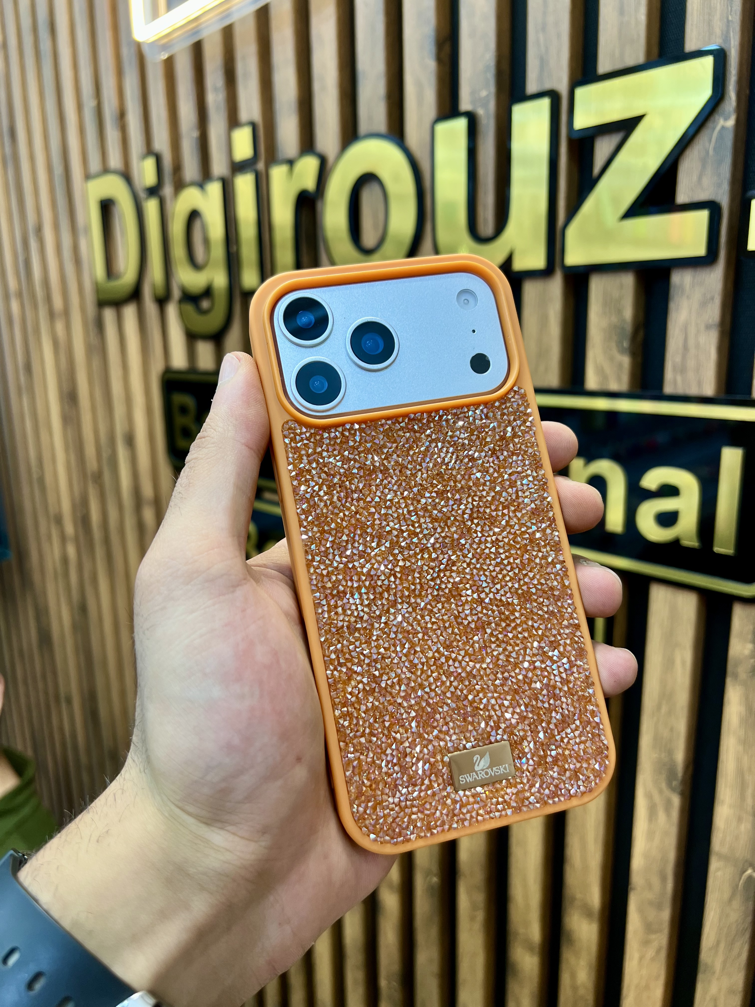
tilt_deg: -13.7
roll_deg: +0.4
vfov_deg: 67.3
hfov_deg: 53.1
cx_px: 378
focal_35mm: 26
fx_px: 756
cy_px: 504
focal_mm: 5.7
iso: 64
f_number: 1.5
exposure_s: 1/100
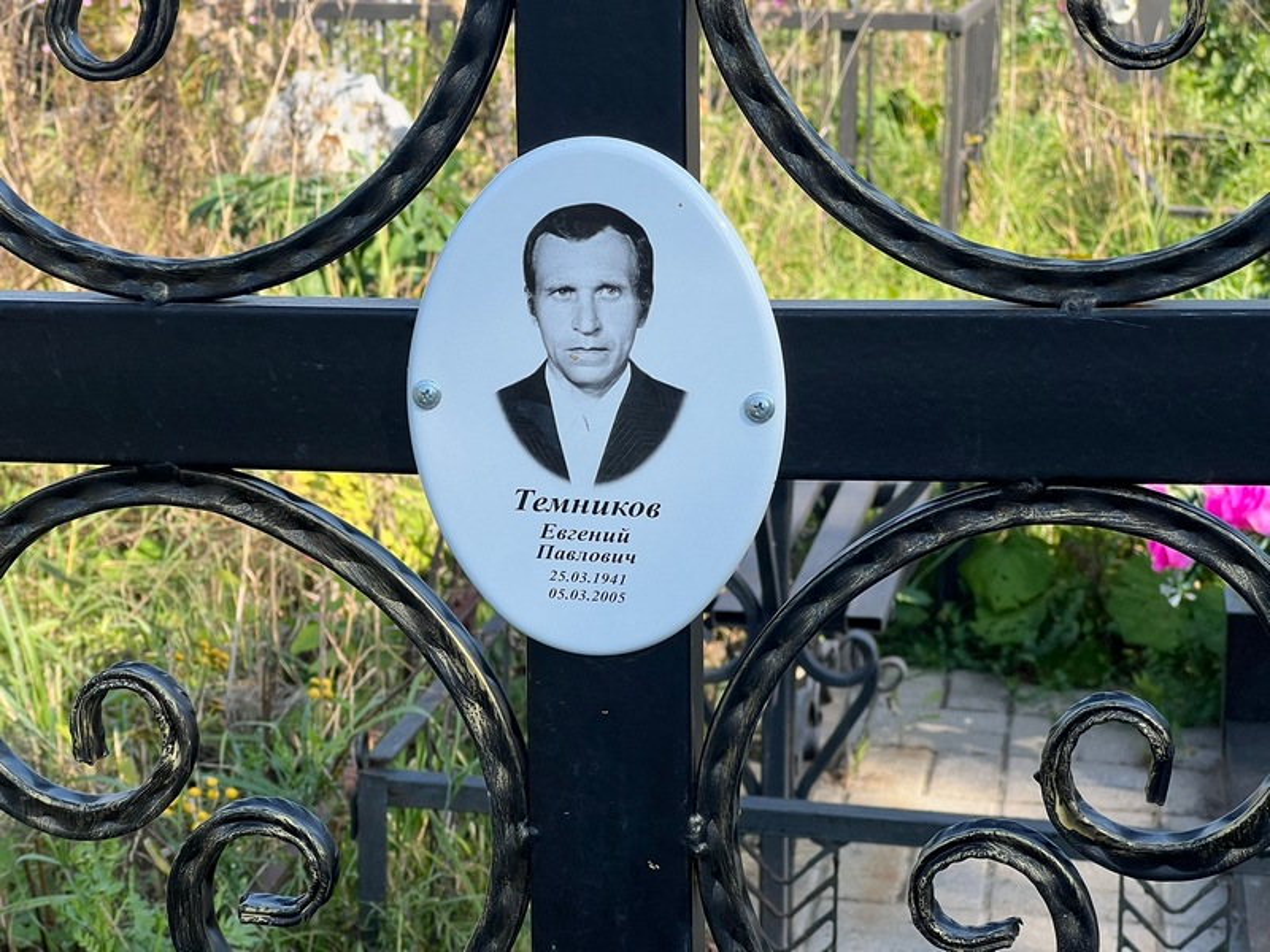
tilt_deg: -13.9
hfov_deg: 25.3
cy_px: 476
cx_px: 635
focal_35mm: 77
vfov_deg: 19.1
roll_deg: +0.4
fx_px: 2825
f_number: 2.8
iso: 32
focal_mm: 9
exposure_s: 1/336
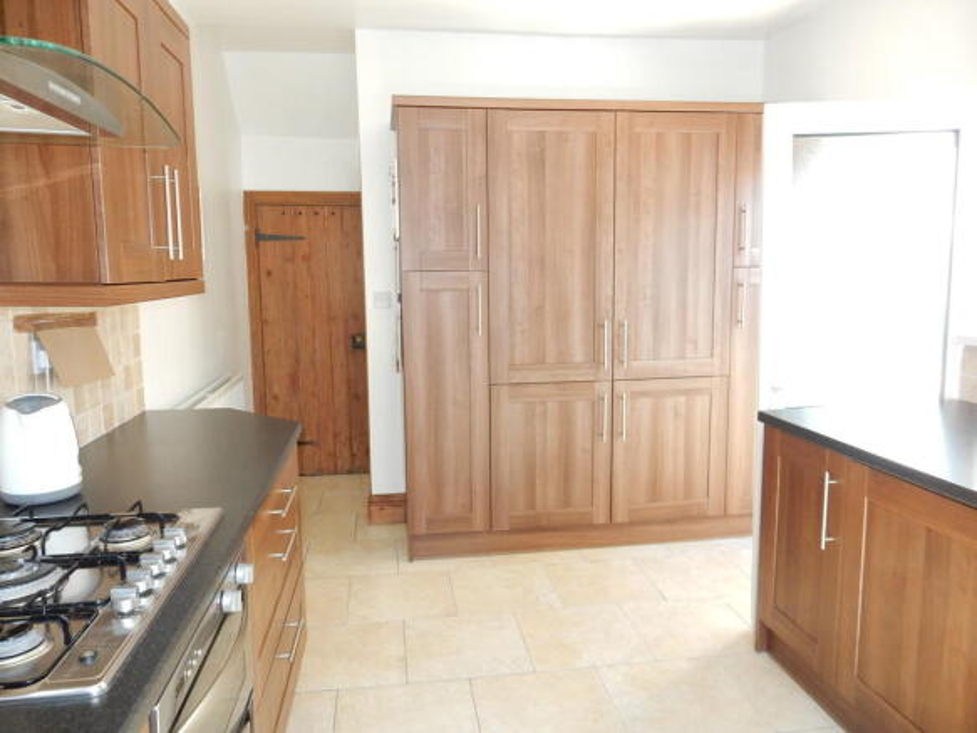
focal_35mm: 25
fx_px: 705
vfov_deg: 54.9
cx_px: 488
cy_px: 366
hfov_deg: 69.4
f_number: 3.7
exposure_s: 1/30
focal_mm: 4.5
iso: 200
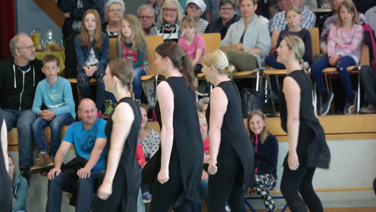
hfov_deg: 8.9
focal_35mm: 243
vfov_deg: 5.0
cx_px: 189
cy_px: 114
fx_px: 2423
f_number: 5.6
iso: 3200
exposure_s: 1/50
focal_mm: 150
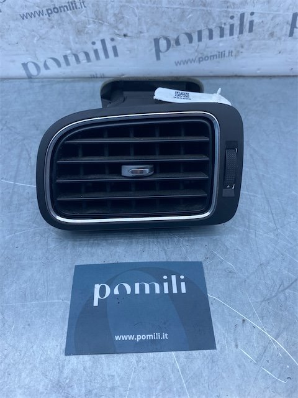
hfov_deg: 53.1
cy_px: 199
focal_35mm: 26
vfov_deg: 67.3
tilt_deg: -51.1
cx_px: 149
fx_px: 298
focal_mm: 4.25
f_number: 1.8
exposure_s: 1/662
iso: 32
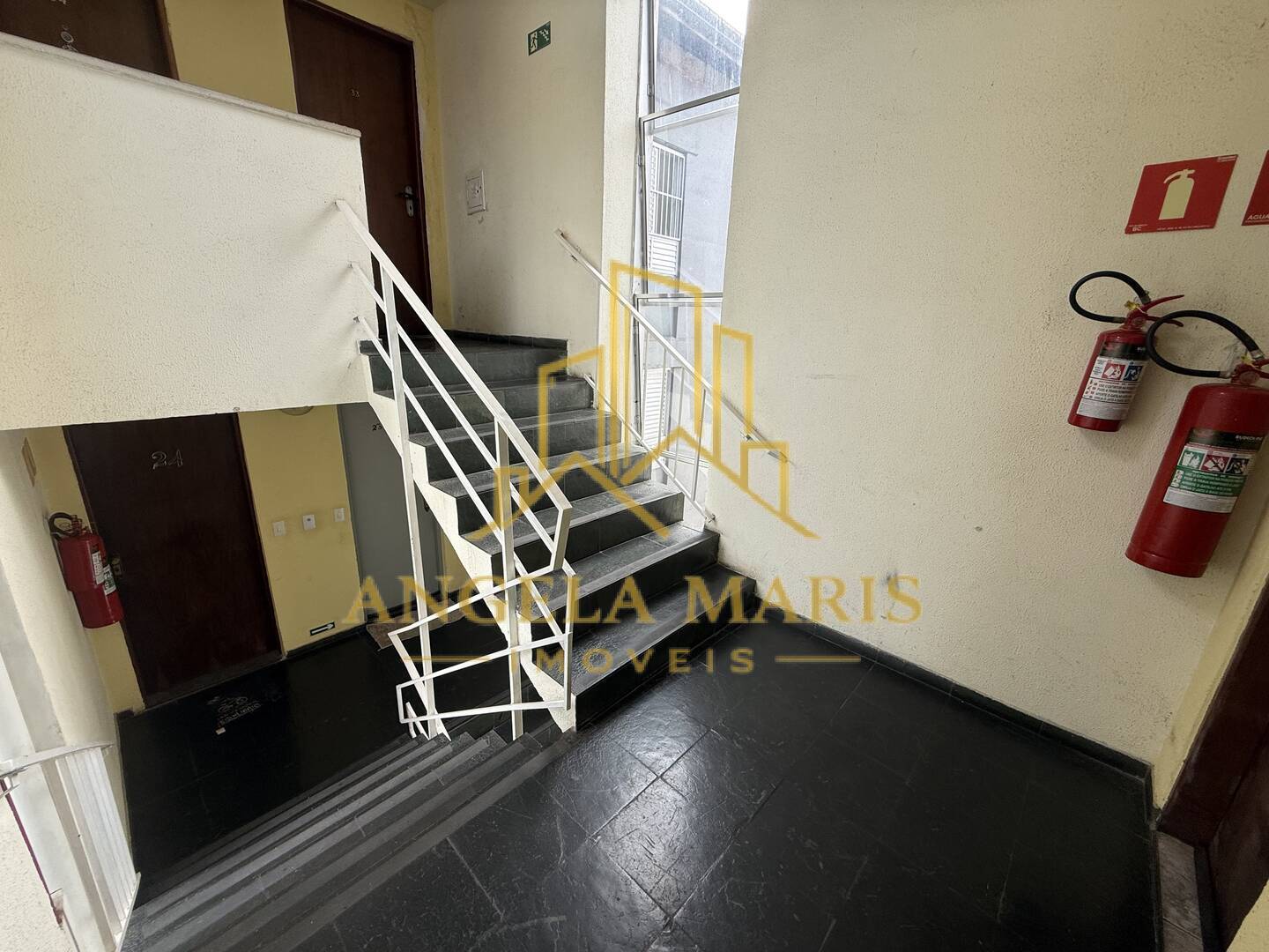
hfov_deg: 102.1
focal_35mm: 14
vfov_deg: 85.7
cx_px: 634
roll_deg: -1.9
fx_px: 513
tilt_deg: -15.7
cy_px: 476
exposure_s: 1/99
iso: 64
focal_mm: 2.22
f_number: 2.2
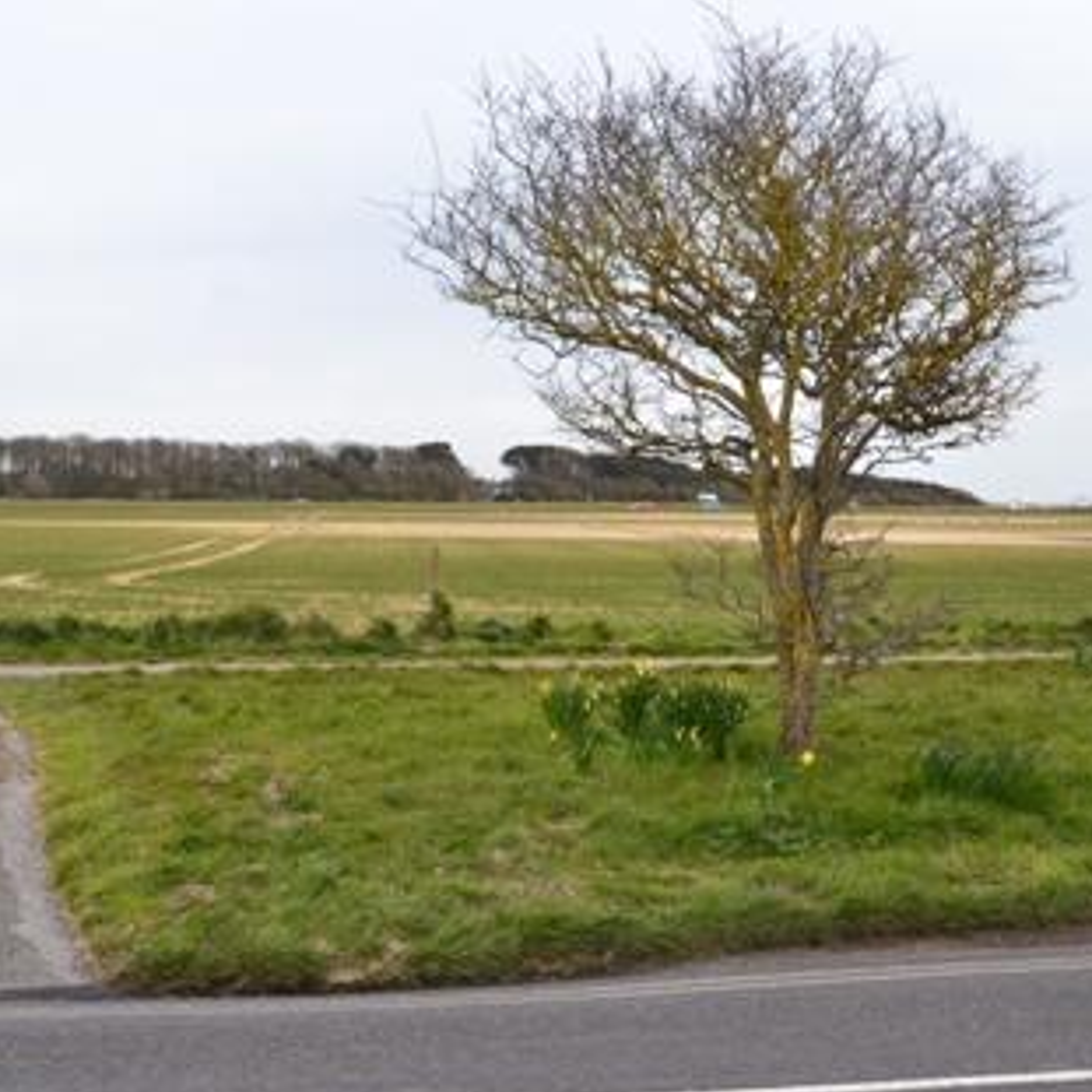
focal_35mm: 63
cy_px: 465
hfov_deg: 27.2
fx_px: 2248
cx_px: 383
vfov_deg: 27.3
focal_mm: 24
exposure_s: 1/125
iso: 400
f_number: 9
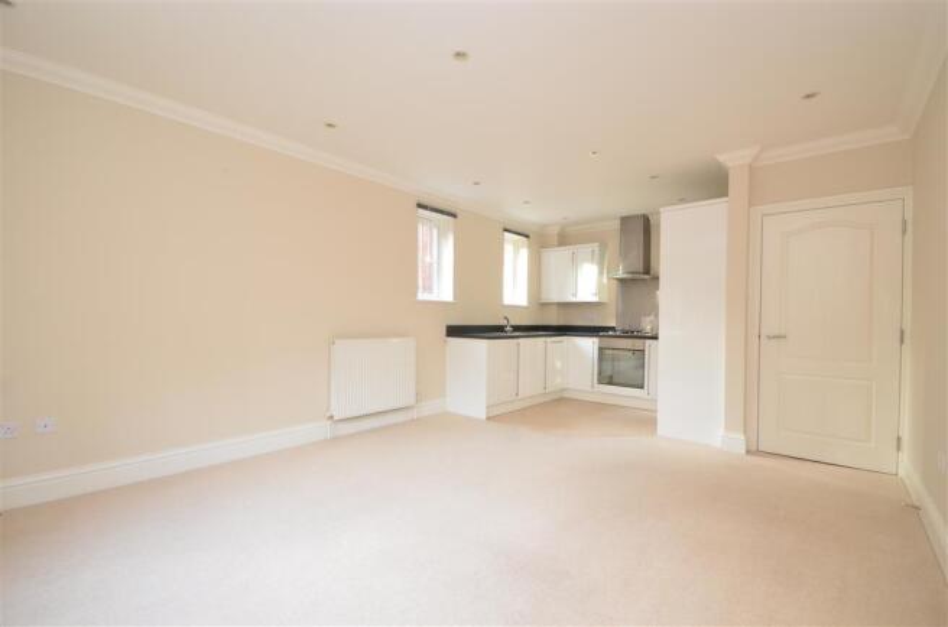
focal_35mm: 15
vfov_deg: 77.0
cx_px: 474
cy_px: 314
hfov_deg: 100.5
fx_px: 394
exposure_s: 1/2.5
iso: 800
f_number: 13
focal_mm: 10
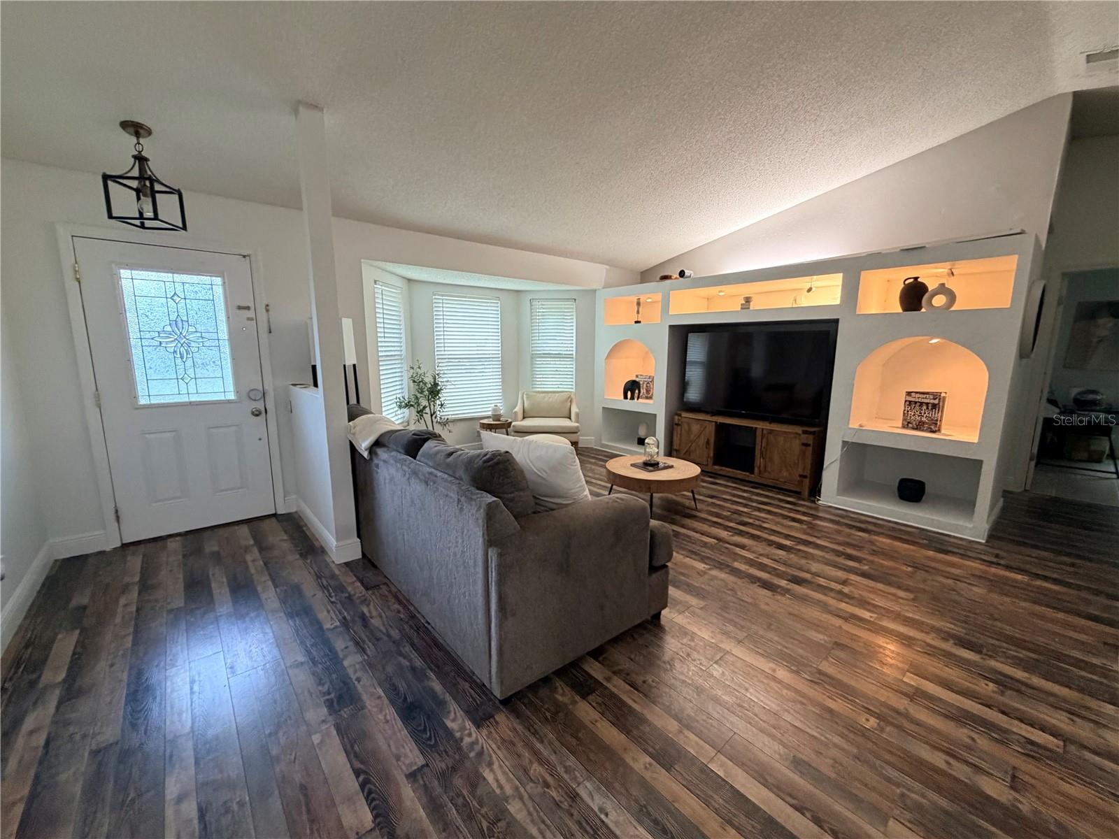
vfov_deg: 85.7
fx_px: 453
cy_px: 420
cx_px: 560
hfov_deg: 102.1
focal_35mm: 14
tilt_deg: -9.6
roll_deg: +1.1
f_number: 2.2
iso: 320
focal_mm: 2.22
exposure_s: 1/60
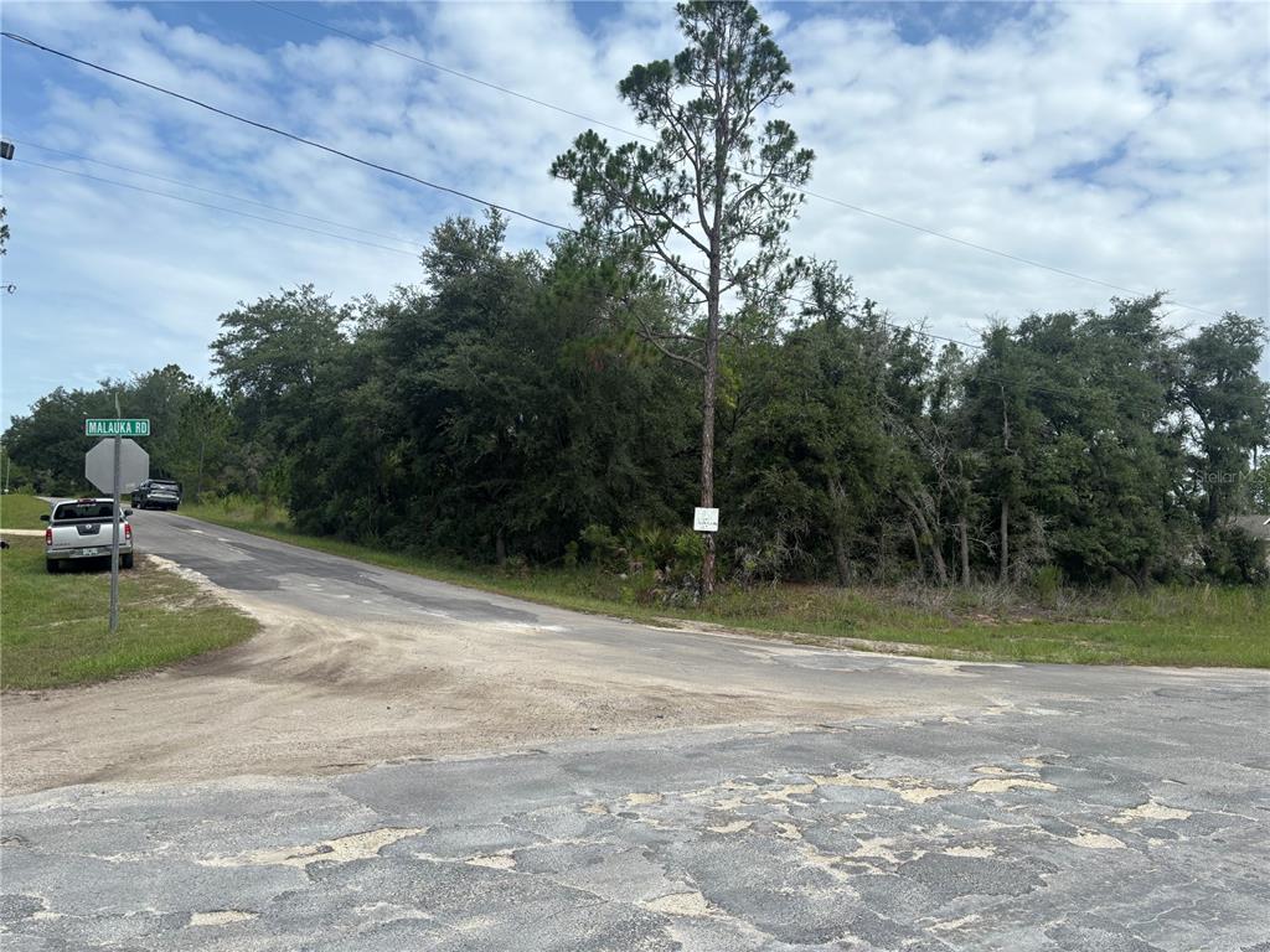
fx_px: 954
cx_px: 635
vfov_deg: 53.1
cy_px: 476
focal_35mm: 26
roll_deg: -3.2
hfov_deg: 67.3
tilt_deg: +2.7
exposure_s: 1/3413
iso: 50
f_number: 1.6
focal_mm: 5.96
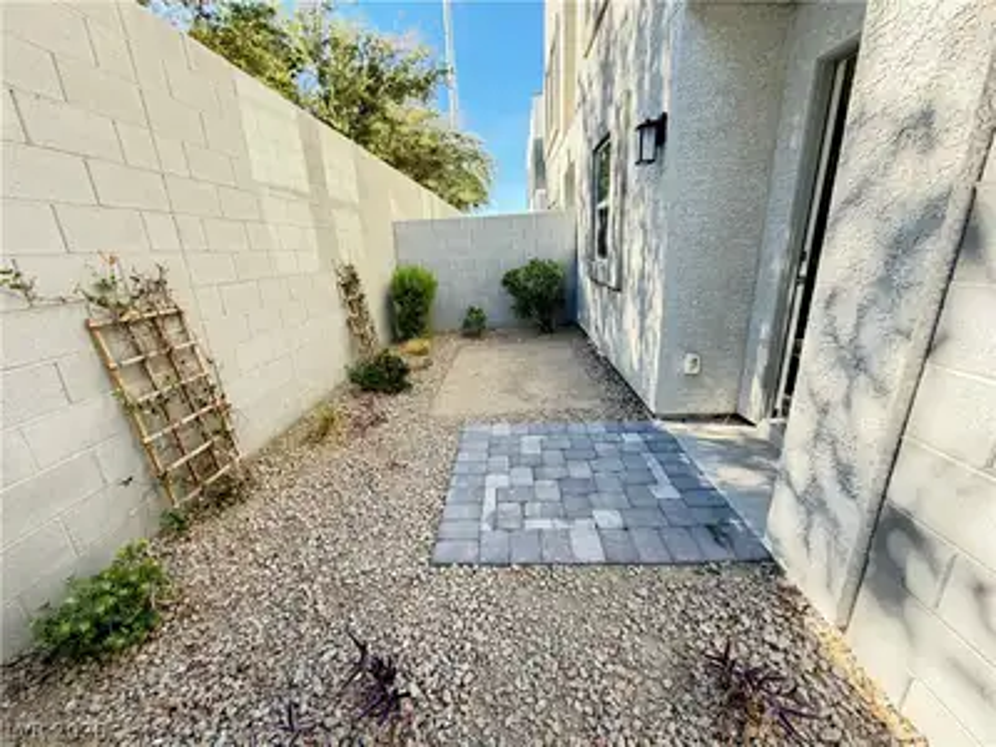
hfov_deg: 102.1
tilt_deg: -18.1
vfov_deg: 85.7
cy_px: 374
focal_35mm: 14
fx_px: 403
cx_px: 498
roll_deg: +3.5
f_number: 2.2
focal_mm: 2.22
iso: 64
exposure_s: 1/95
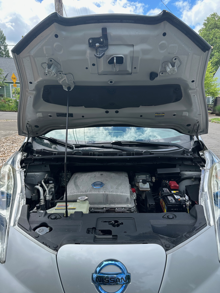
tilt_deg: -12.9
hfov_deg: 56.8
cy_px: 146
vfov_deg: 71.6
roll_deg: -3.4
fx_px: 203
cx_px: 110
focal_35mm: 24
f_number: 1.78
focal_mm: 6.86
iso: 80
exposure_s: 1/1339
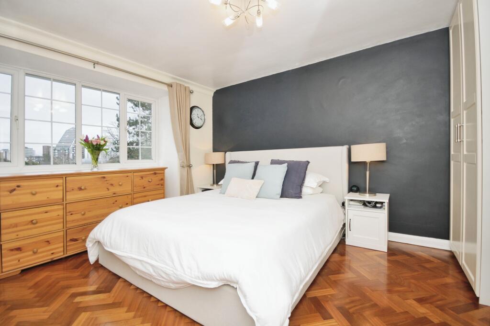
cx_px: 245
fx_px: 204
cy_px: 163
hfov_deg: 100.4
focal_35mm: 15
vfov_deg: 77.2
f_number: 5
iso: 200
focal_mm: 10
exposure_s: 1/60
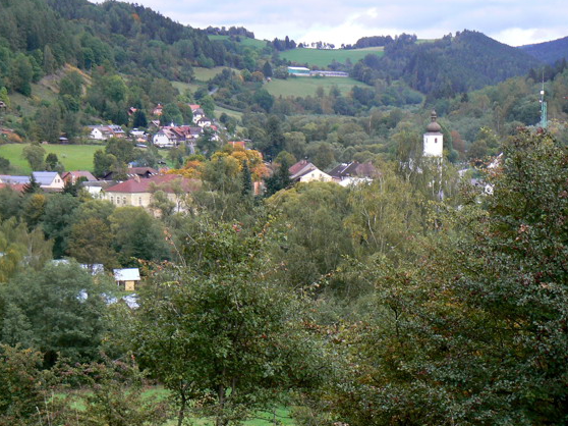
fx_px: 1460
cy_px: 193
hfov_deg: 22.0
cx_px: 248
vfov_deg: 16.6
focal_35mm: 89
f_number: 3.2
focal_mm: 12
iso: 100
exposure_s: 1/30
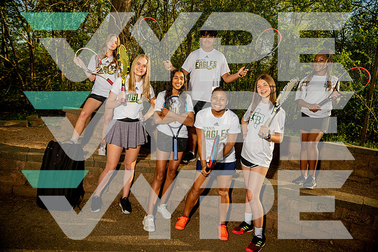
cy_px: 126
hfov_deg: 67.4
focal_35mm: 27
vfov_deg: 48.0
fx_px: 284
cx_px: 189
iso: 125
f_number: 4.5
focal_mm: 27
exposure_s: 1/250
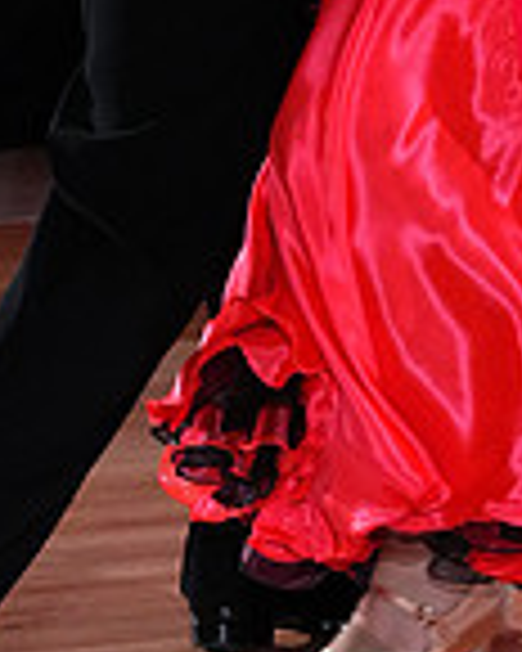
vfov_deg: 3.4
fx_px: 11085
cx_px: 497
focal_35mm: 574
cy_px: -427
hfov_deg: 2.7
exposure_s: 1/400
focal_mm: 153
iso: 5000
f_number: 5.6
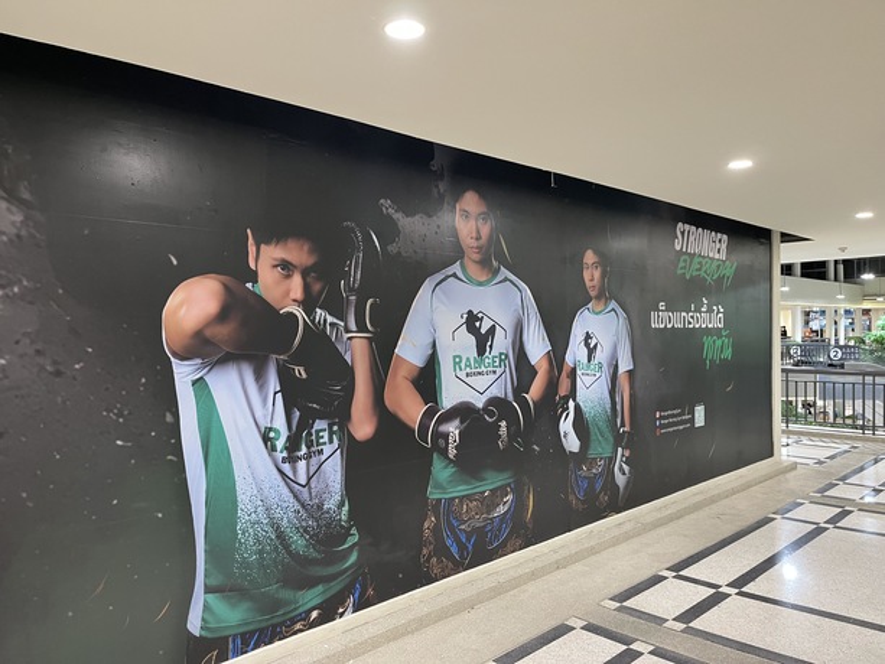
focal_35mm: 26
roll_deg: +1.4
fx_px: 665
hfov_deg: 67.3
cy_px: 332
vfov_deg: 53.1
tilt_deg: +0.1
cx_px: 442
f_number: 1.6
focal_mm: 5.1
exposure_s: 1/50
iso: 320
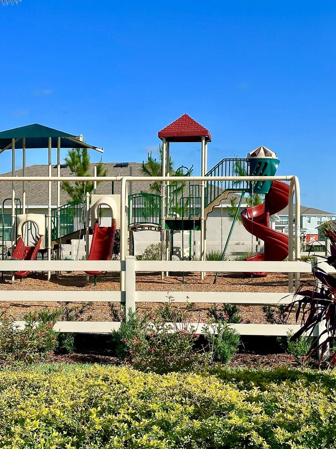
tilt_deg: +0.0
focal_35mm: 65
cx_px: 88
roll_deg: -1.2
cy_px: 225
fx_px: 842
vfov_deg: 29.8
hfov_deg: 22.4
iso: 64
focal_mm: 6.86
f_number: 1.78
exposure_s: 1/5000
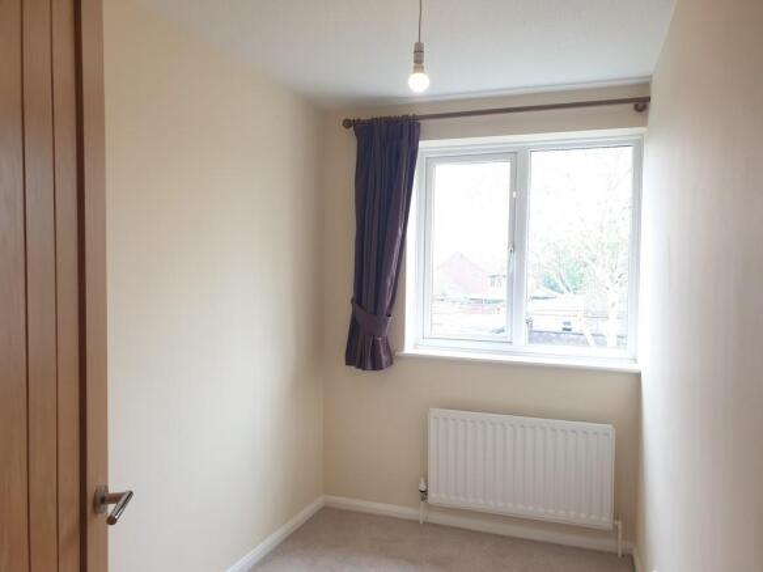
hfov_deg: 67.3
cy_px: 286
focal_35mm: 26
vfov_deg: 53.0
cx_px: 382
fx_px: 573
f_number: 2.4
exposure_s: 1/100
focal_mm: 4.3
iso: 64
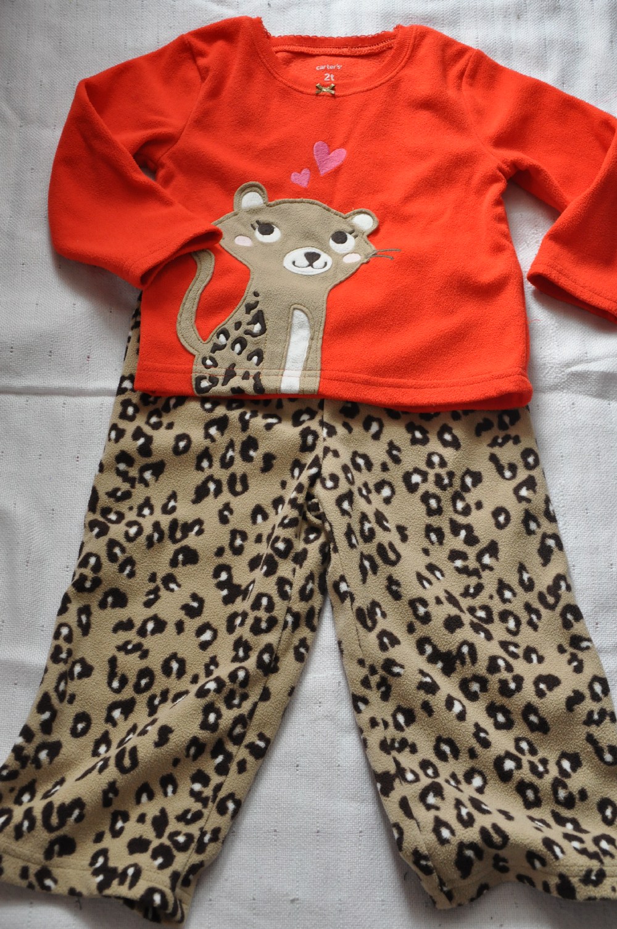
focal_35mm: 57
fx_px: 1469
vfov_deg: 35.1
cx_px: 308
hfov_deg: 23.7
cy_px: 464
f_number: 4.5
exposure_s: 1/80
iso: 1000
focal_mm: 38
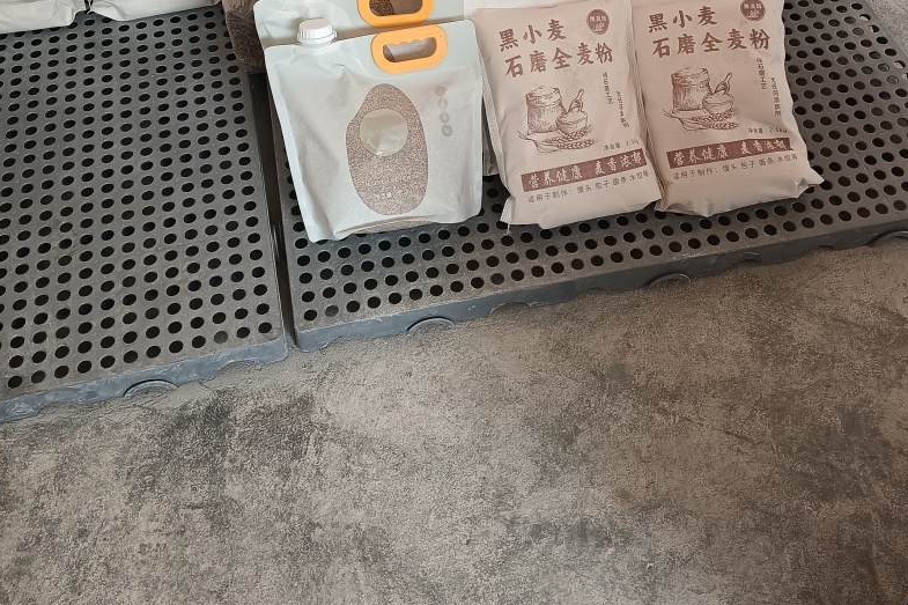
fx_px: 1034
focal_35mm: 41
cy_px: 6
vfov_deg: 30.4
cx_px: 448
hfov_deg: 47.4
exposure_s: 1/33.3
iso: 498
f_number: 1.8
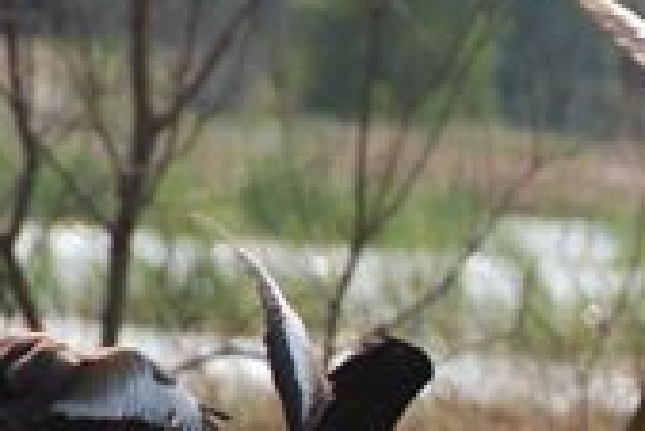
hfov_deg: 1.8
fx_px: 20388
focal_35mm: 1137
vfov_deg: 1.2
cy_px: 484
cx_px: 763
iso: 400
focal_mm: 200
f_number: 5.6
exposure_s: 1/1000
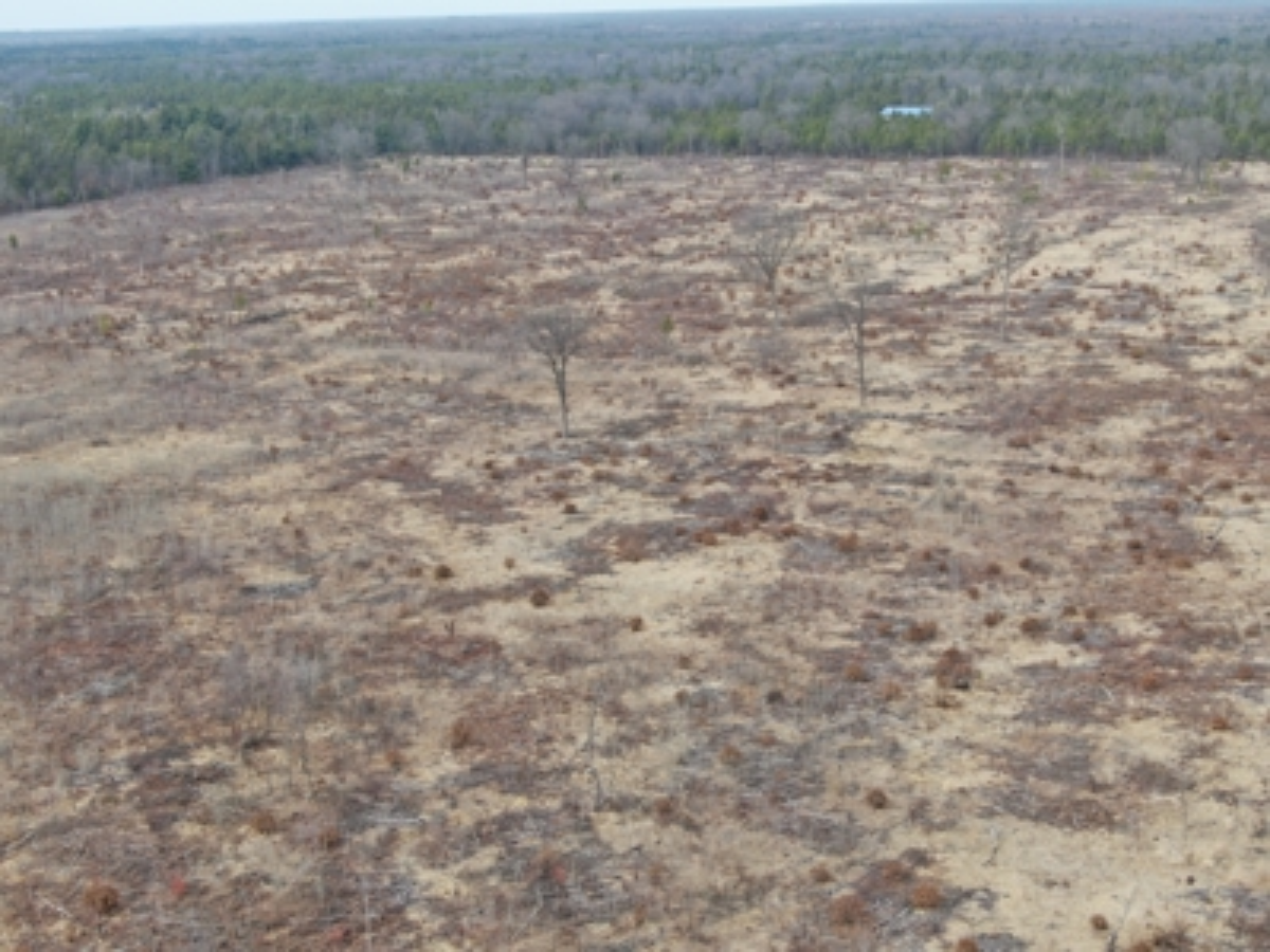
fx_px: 1761
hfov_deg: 39.7
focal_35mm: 48
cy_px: 476
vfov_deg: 30.3
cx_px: 635
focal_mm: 8.6
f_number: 3.8
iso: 100
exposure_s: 1/320
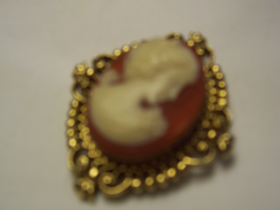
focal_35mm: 37
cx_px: 140
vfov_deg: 38.7
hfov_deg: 50.1
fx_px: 299
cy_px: 105
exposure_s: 1/180
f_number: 2.8
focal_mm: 5.6
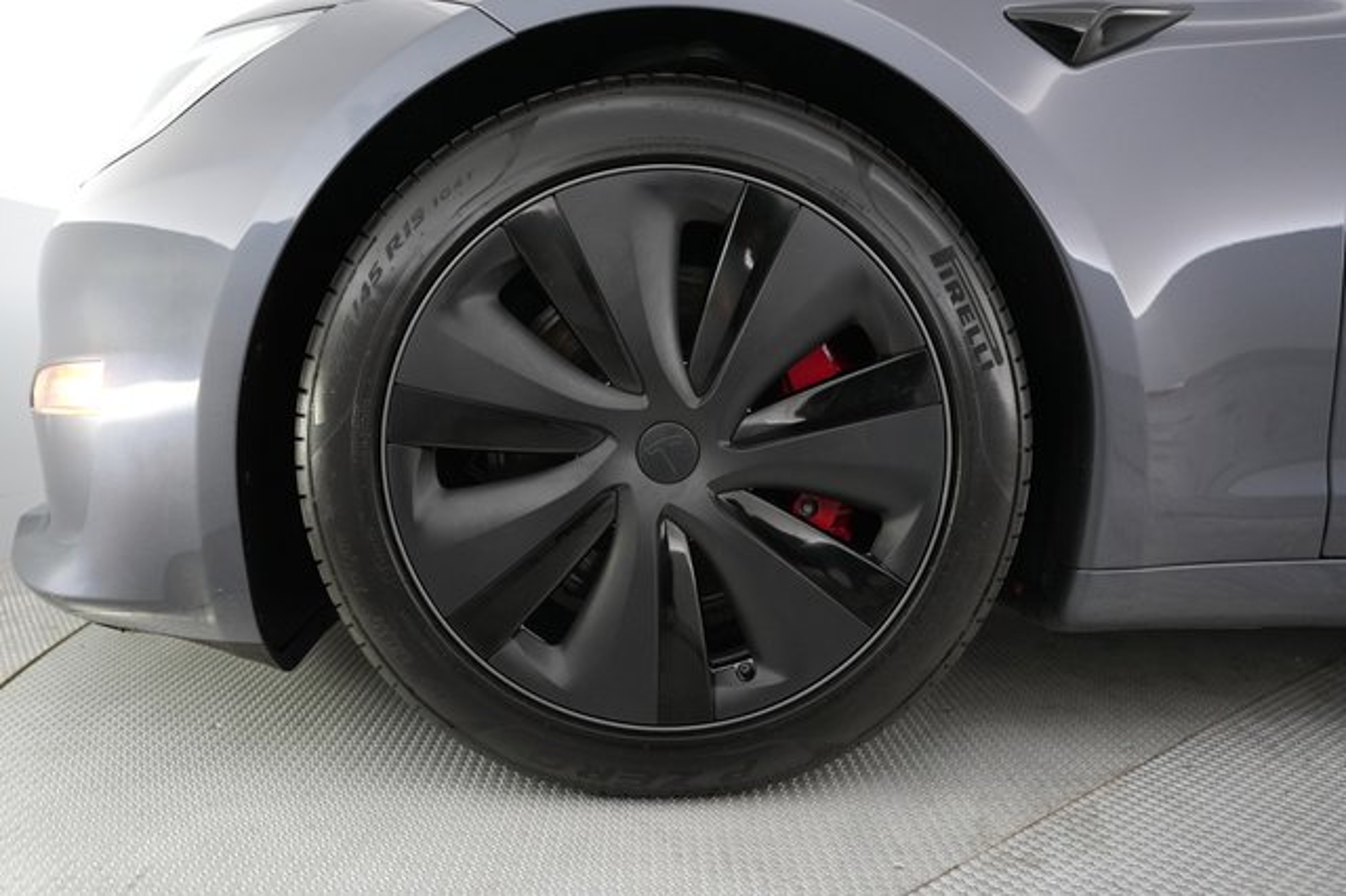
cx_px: 673
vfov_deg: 53.1
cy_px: 448
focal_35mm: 24
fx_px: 897
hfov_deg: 73.8
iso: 3200
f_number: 2.8
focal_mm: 24
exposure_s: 1/125
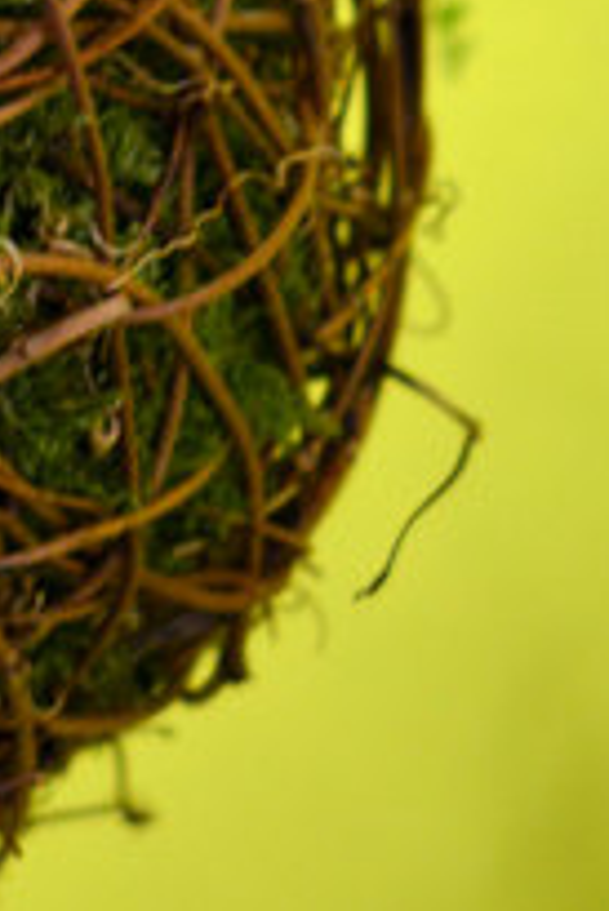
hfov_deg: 4.9
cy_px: -689
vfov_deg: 7.2
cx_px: -589
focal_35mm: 278
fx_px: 7042
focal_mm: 40
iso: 500
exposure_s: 1/60
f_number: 2.8
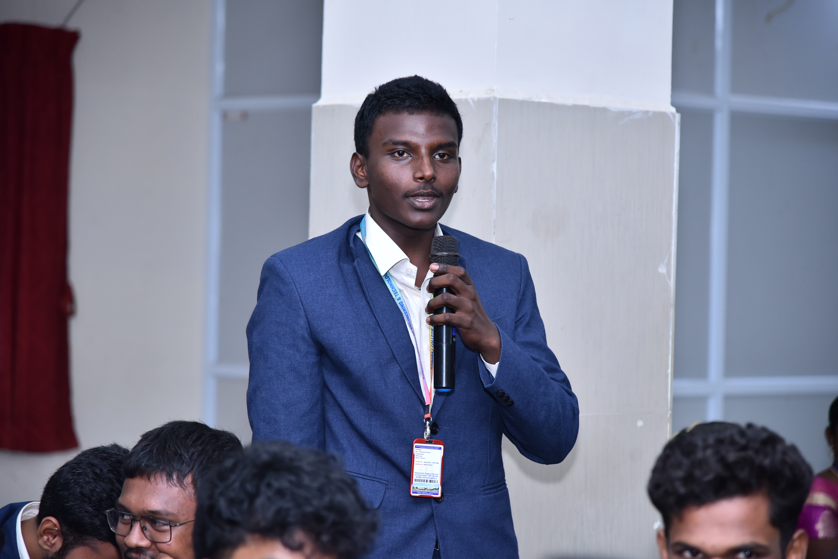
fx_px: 2794
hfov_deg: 17.1
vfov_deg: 11.4
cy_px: 280
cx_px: 419
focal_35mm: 120
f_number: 4
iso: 640
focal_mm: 120
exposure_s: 1/125
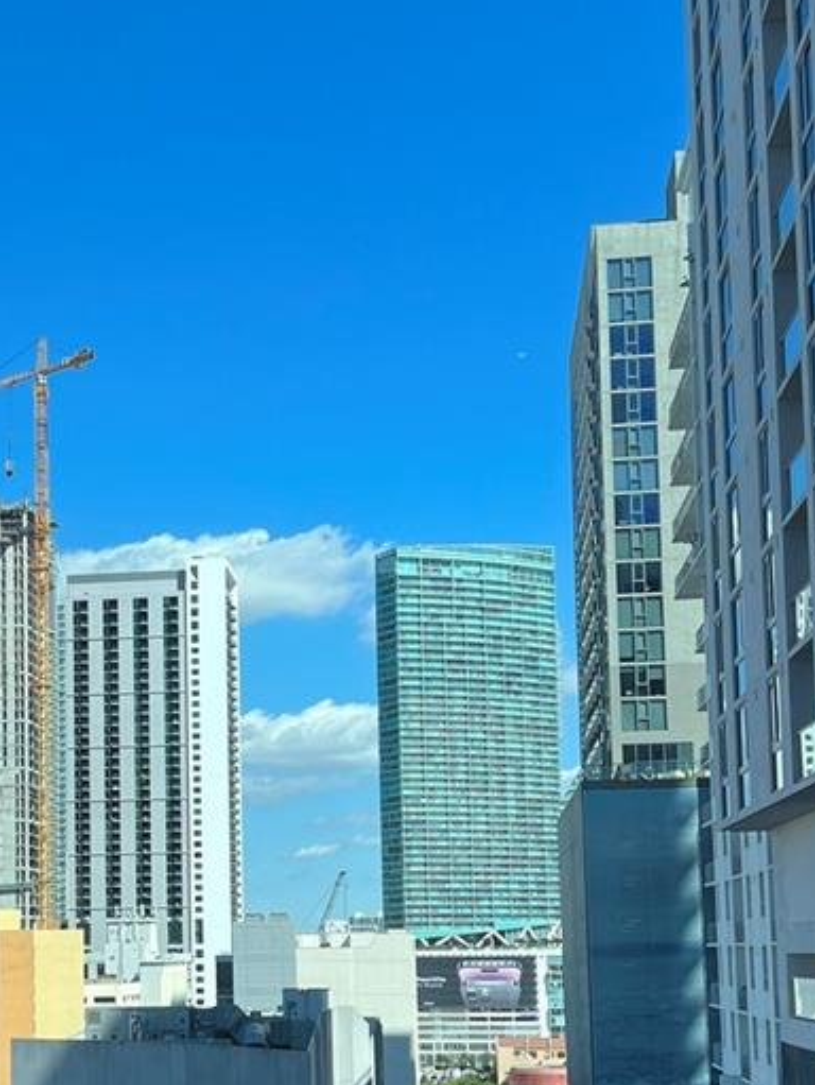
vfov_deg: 31.4
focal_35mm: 61
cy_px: 745
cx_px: 136
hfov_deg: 23.6
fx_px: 1913
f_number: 1.5
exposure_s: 1/3356
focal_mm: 5.7
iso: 50
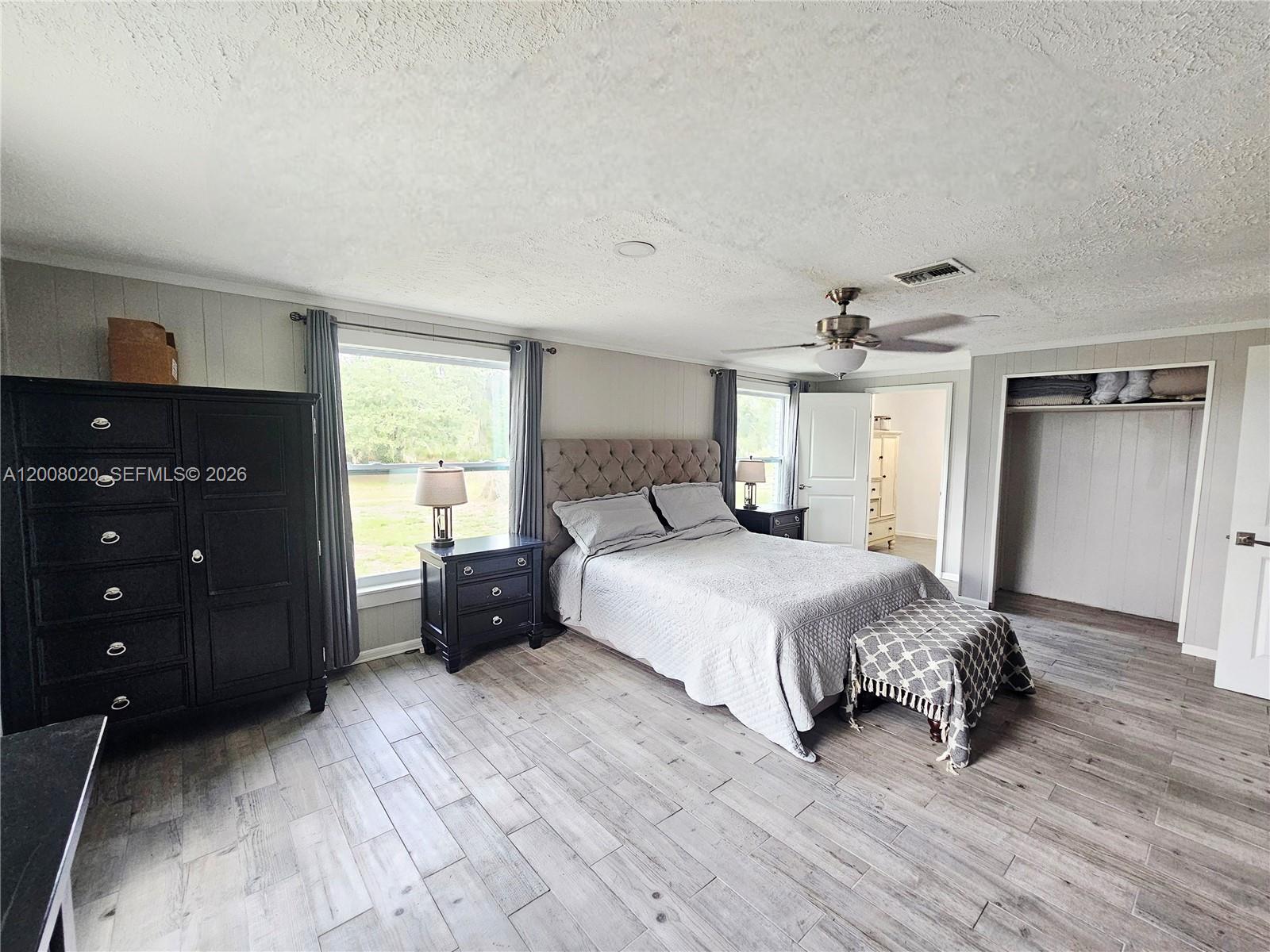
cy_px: 476
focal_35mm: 13
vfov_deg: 89.9
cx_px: 635
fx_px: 477
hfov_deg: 106.2
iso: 250
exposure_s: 1/60.2
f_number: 2.2
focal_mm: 2.2
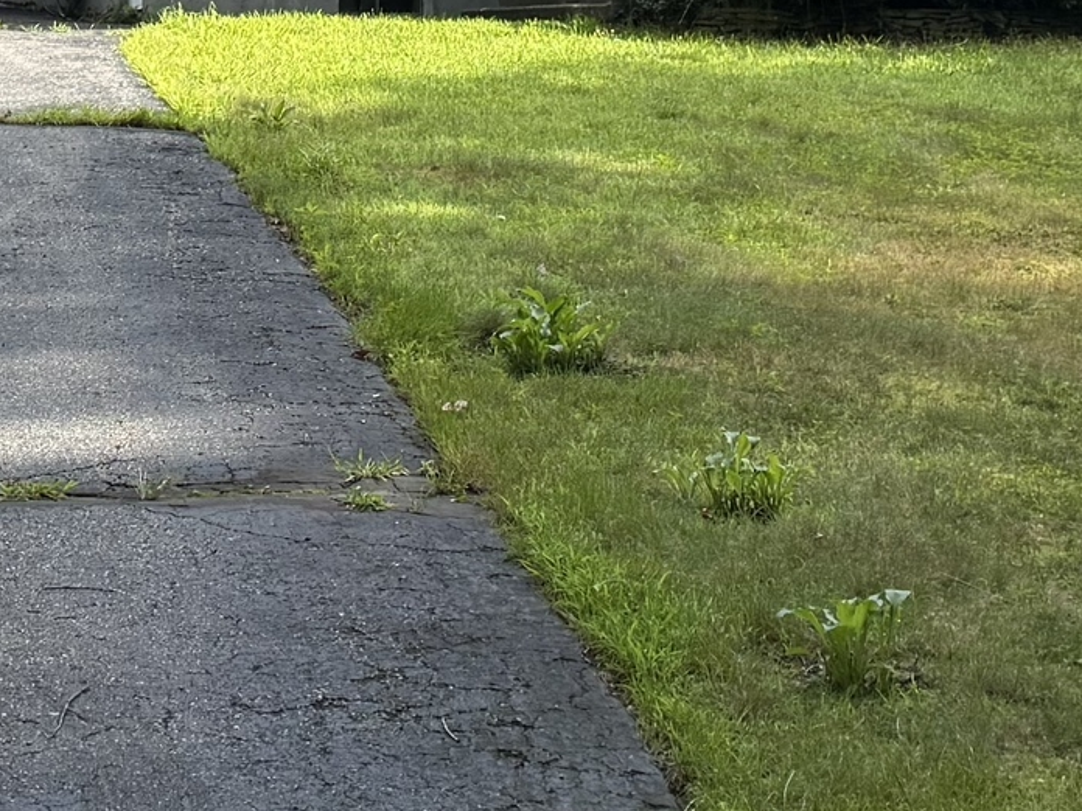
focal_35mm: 106
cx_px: 345
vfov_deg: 13.6
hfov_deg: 18.5
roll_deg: +1.4
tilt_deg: +5.6
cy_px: -168
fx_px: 3313
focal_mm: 6.76
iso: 100
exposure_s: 1/1855
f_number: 1.78
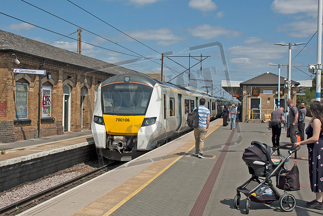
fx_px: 364
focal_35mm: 40
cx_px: 162
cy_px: 108
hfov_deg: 47.9
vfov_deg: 33.1
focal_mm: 27
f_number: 10
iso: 200
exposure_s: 1/400
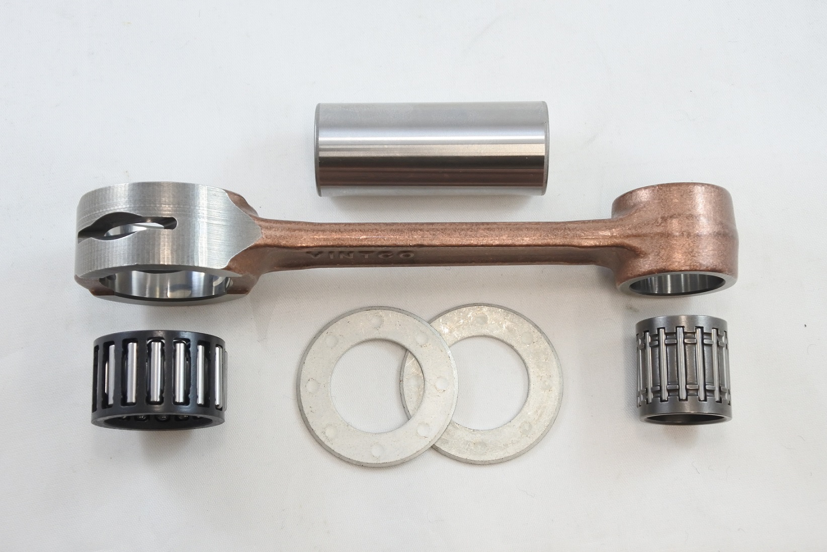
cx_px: 414
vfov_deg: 28.1
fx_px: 1103
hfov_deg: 41.1
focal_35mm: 48
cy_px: 276
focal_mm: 18
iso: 500
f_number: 4.5
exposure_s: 1/125
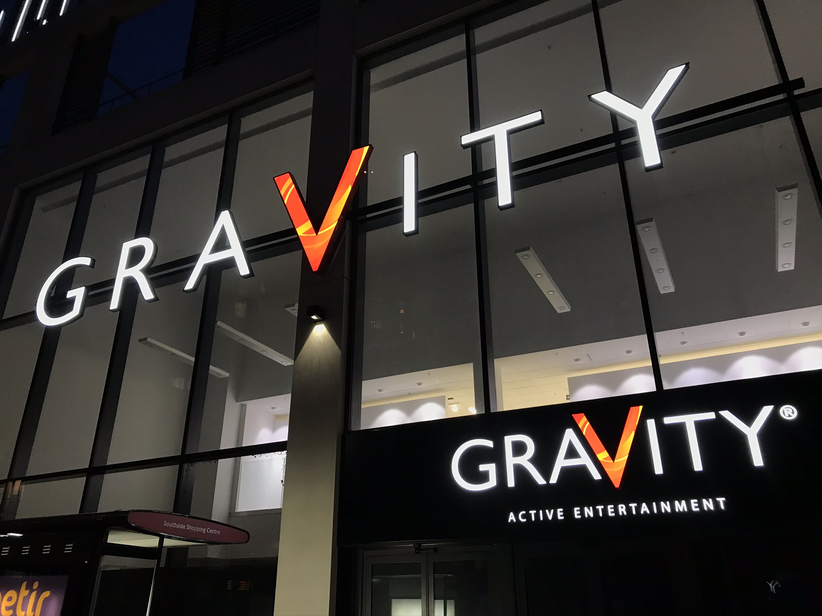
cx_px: 411
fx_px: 665
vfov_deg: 49.7
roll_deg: -0.4
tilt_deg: +25.7
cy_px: 308
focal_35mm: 28
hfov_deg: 63.4
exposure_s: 1/25
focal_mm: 3.99
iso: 40
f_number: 1.8
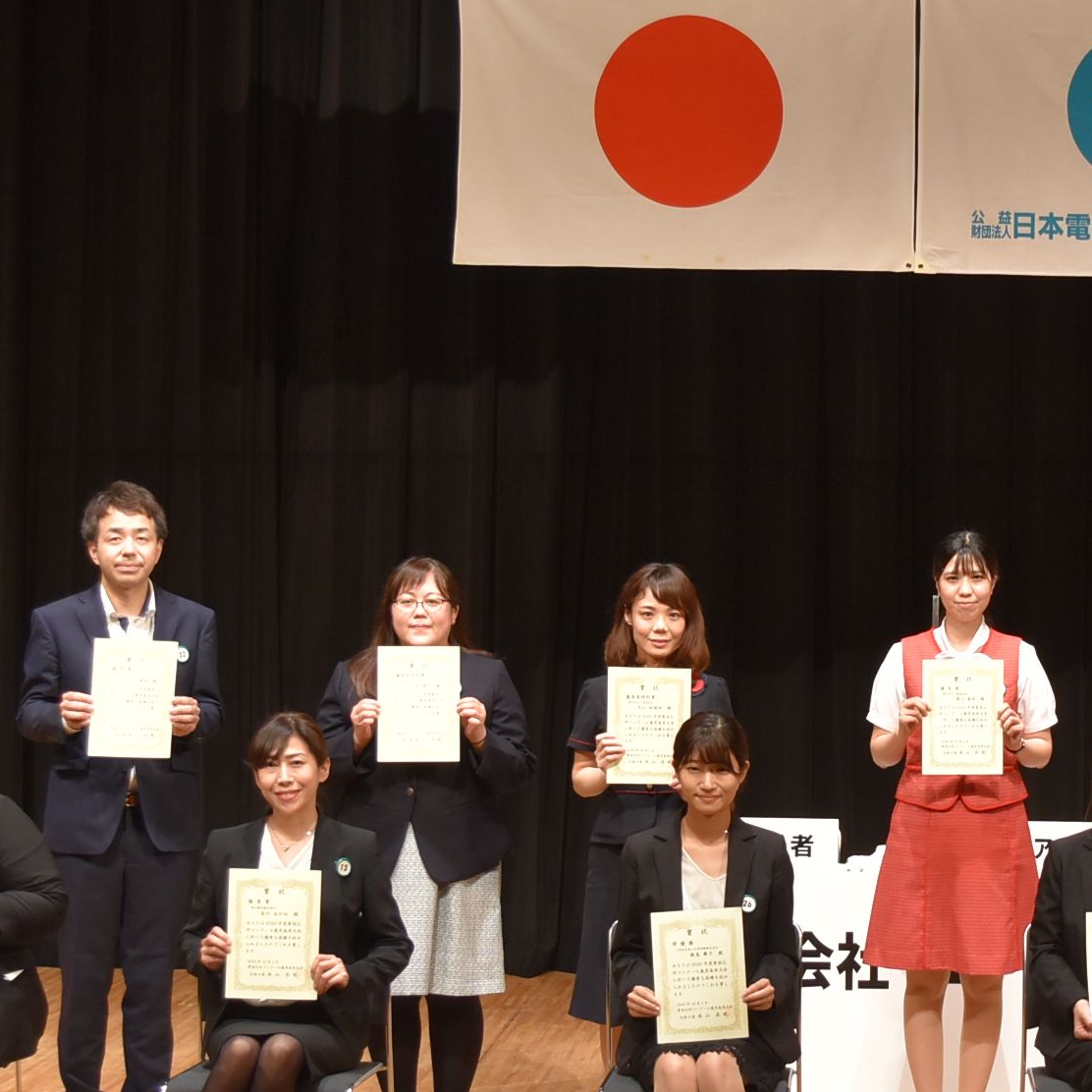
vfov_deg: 24.3
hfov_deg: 23.8
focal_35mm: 71
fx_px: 2534
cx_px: 927
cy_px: 500
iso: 720
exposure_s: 1/60
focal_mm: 24
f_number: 4
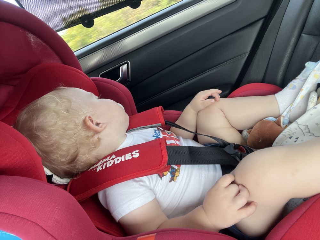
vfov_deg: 58.9
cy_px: 120
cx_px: 160
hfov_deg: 73.9
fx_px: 213
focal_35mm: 23
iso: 80
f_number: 2.2
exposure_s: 1/121
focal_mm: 2.71
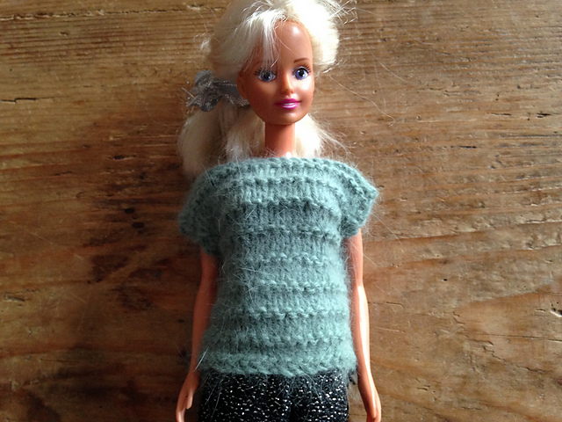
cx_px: 281
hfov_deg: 55.4
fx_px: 536
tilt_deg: -77.0
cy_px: 211
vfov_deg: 42.9
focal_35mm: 33
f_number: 2.4
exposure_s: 1/20
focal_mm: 4.12
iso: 160
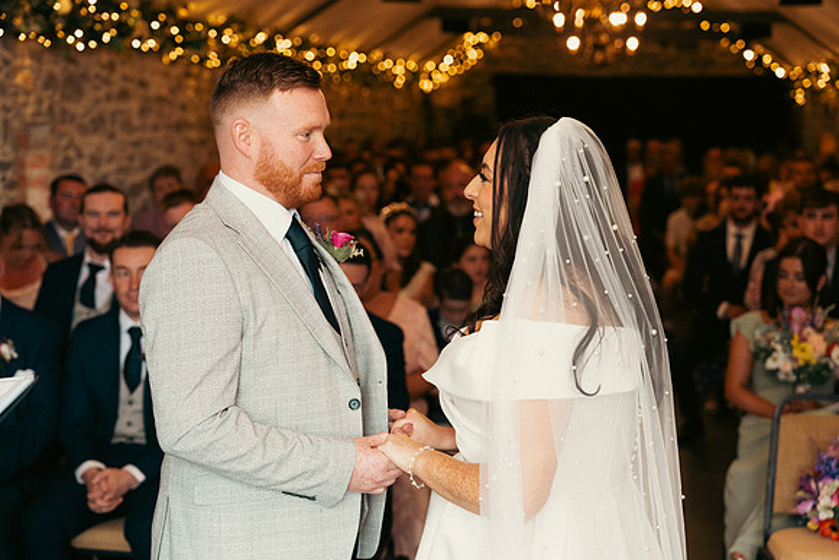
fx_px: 1585
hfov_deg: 29.6
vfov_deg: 20.0
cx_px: 420
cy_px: 280
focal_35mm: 68
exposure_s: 1/160
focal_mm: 68
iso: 1000
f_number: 3.5
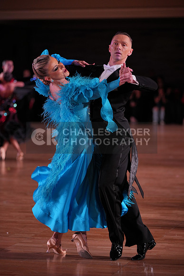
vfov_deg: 15.8
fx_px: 996
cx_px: 92
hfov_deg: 10.6
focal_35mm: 130
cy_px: 138
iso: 640
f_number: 2.8
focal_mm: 130
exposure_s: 1/400
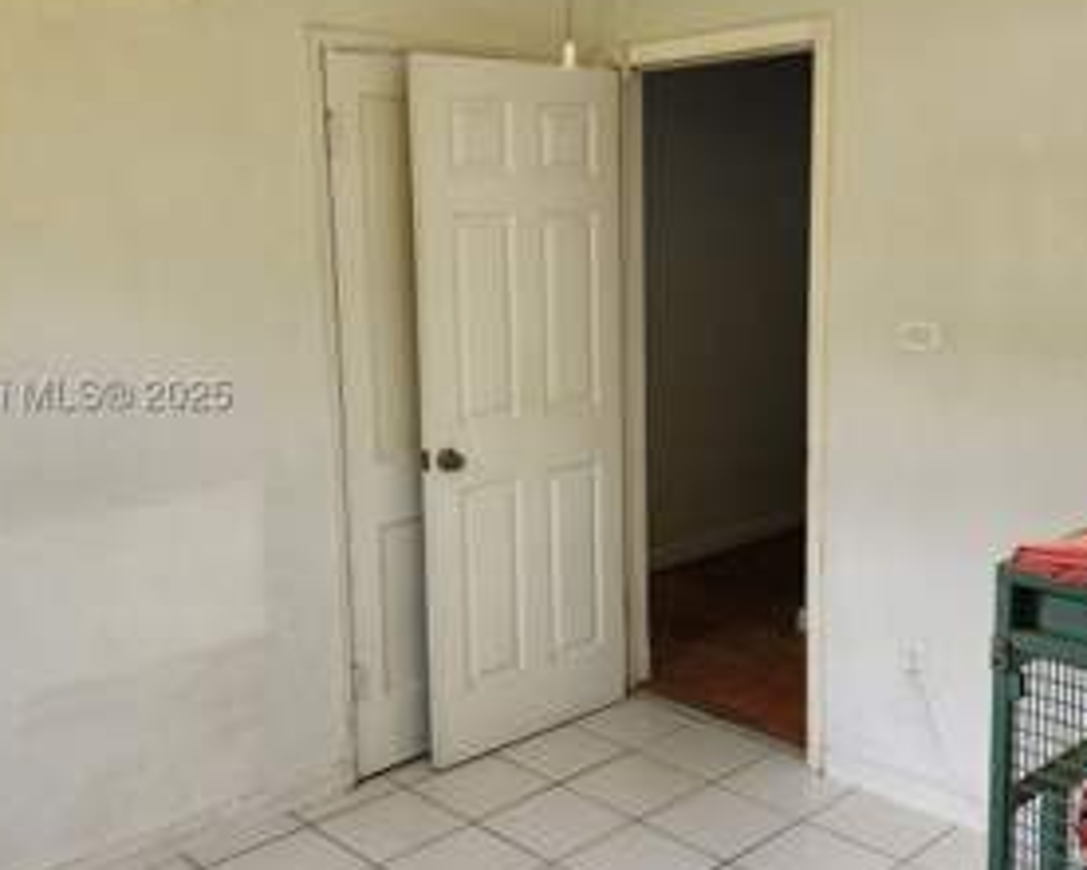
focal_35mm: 39
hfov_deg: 46.8
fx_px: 1255
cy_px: 402
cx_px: 579
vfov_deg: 38.2
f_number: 1.8
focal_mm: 6.4
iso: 100
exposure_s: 1/180
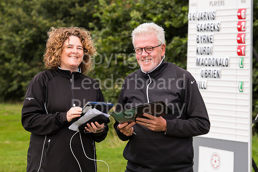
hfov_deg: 16.4
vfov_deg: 10.9
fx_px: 895
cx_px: 129
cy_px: 86
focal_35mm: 125
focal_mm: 125
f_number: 7.1
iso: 200
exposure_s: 1/200
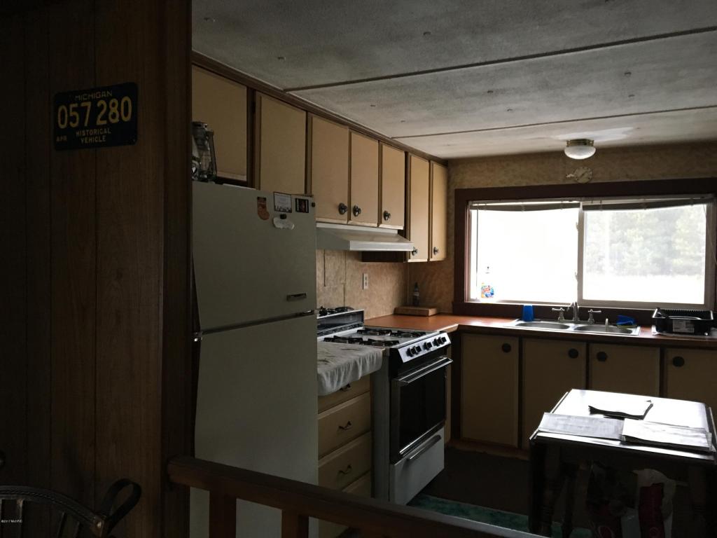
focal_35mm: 29
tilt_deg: -0.6
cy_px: 269
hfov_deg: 61.7
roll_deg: -0.4
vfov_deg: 48.2
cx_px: 358
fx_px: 601
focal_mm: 4.15
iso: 160
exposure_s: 1/30
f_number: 2.2
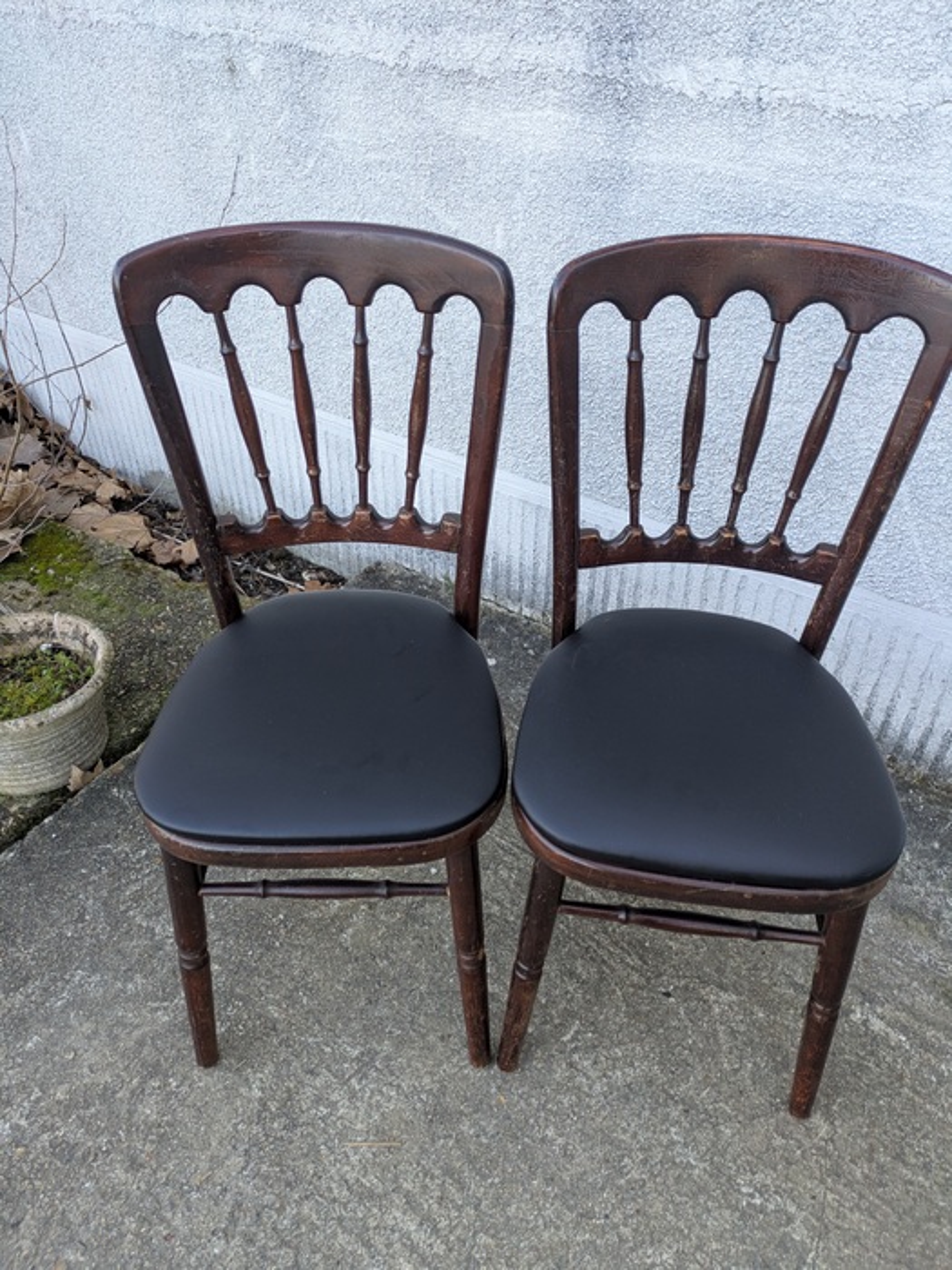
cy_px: 635
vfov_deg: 69.4
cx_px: 476
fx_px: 917
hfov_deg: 54.9
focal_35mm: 25
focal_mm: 5.43
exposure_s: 1/100
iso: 49
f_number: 1.89
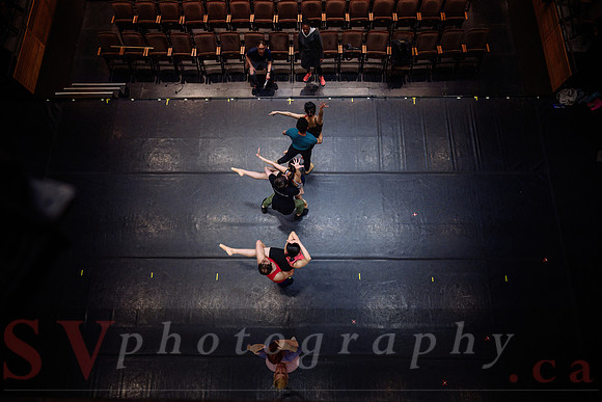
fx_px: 411
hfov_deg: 72.4
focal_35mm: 25
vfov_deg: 52.1
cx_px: 301
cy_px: 201
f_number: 3.2
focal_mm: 24
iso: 2500
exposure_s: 1/100
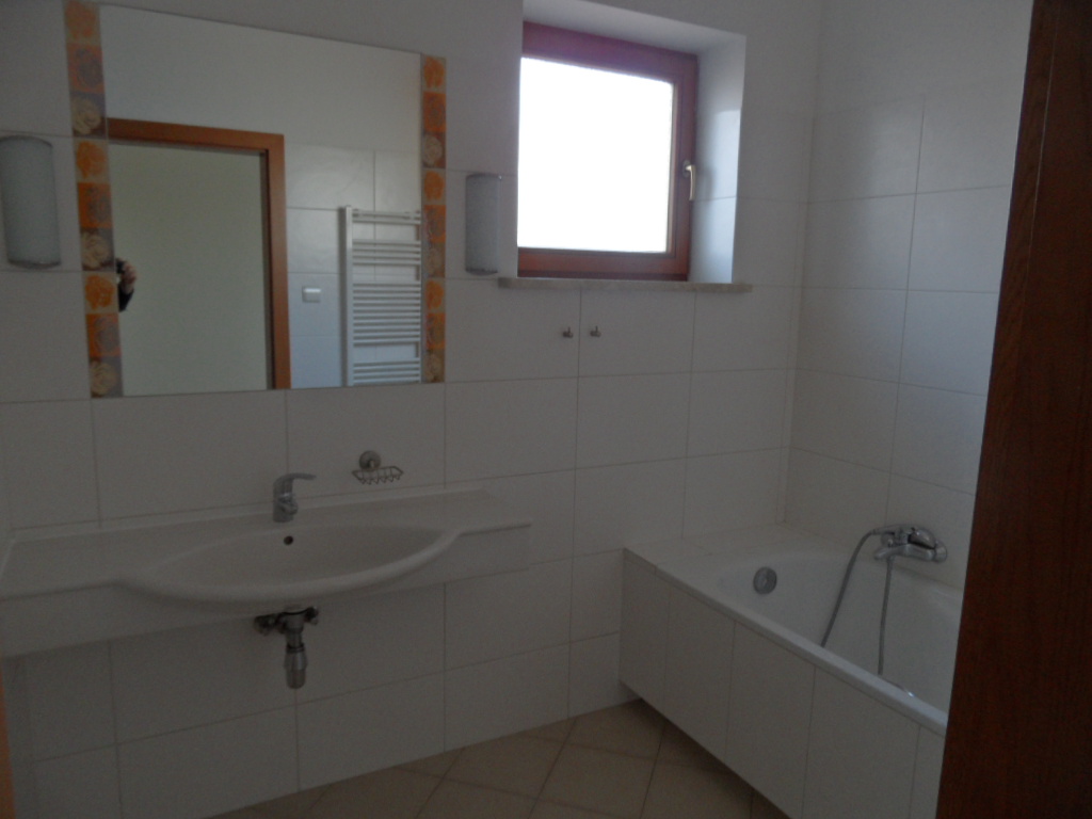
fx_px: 757
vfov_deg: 56.8
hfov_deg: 71.6
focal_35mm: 24
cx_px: 546
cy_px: 410
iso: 120
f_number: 3.2
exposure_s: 1/30
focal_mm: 3.9
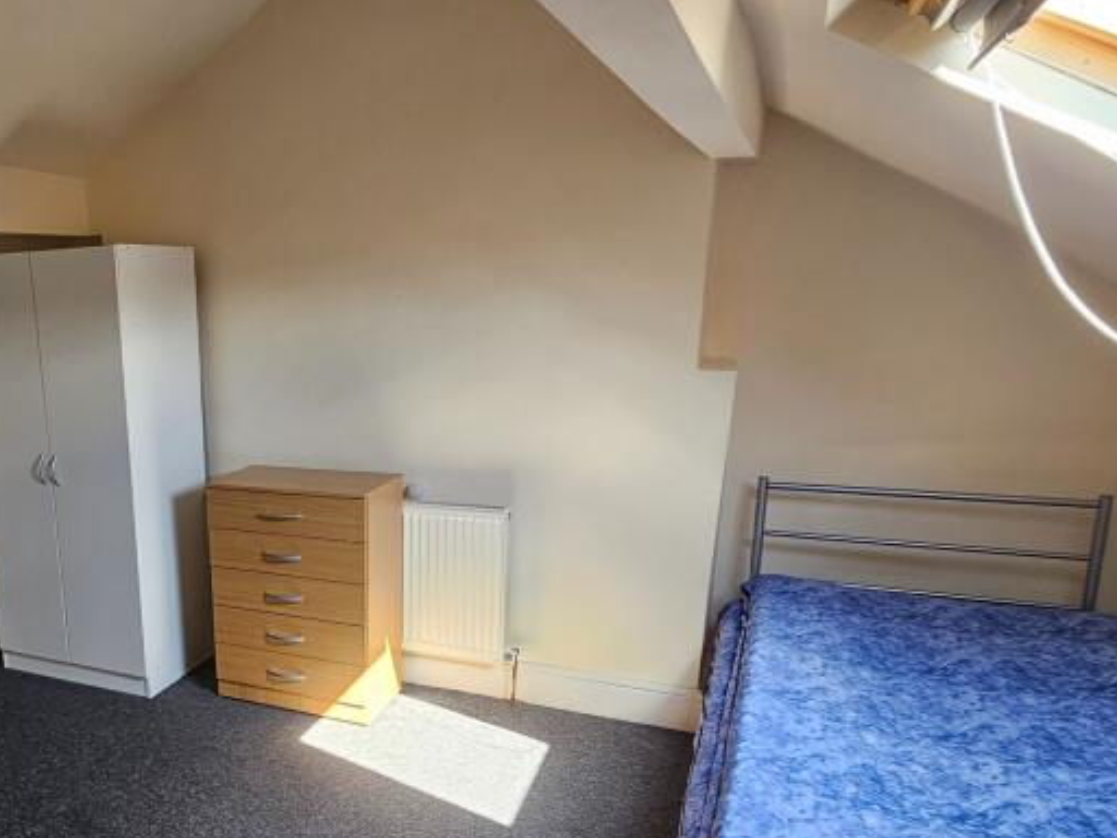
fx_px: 839
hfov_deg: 62.0
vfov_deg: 52.1
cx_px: 231
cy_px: 556
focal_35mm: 26
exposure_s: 1/60
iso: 100
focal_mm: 2.2
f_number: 2.2
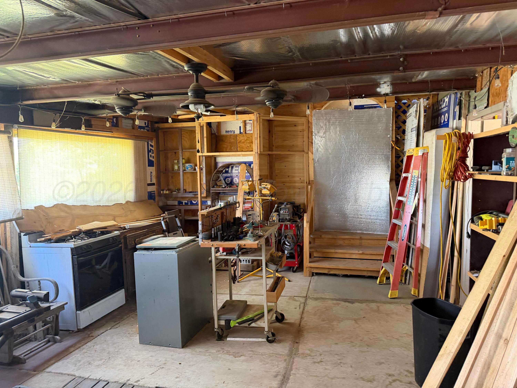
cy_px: 194
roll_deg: +0.5
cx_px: 258
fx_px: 358
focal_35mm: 24
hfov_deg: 71.6
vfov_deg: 56.8
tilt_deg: -1.8
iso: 400
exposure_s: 1/60
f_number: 1.78
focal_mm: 6.76
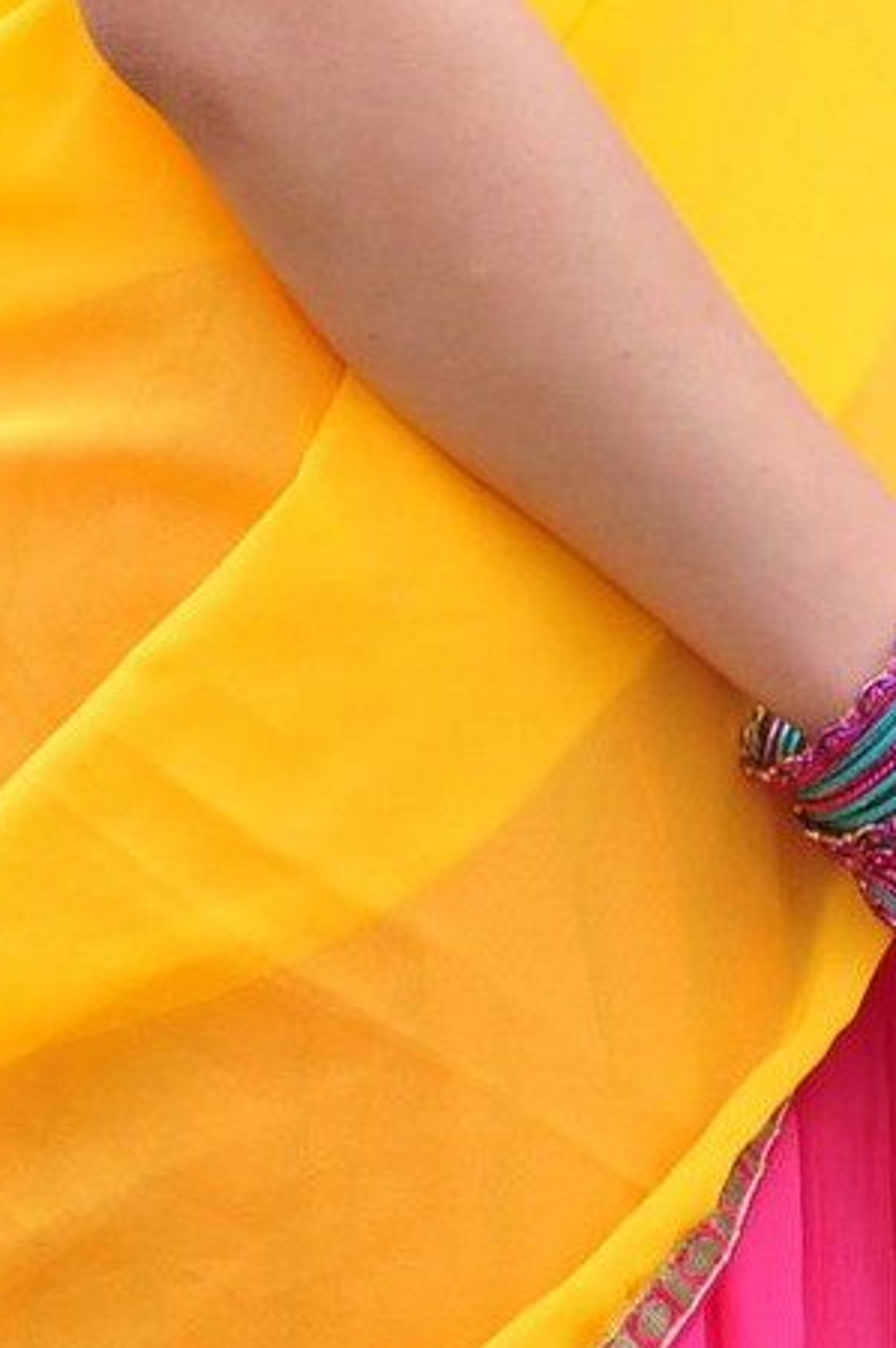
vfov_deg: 6.4
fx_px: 11936
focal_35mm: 319
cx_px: 632
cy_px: -807
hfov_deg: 4.3
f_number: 6.3
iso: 640
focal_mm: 62
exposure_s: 1/125
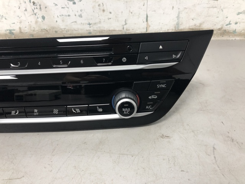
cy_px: 92
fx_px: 198
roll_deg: +4.0
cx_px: 122
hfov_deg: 63.4
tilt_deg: -35.8
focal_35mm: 28
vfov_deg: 49.7
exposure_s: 1/25
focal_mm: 4
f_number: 1.8
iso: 40
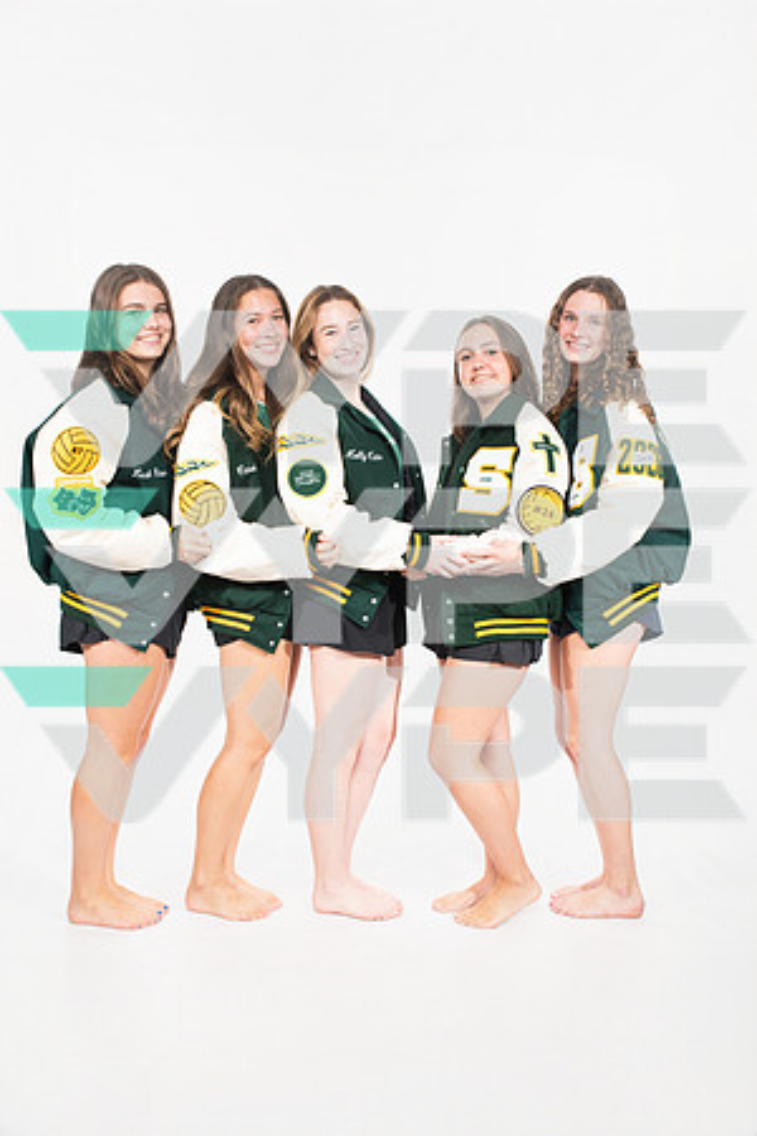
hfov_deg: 38.9
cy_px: 568
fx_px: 1072
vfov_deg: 55.8
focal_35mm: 34
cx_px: 378
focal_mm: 34
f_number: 6.3
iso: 160
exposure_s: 1/250
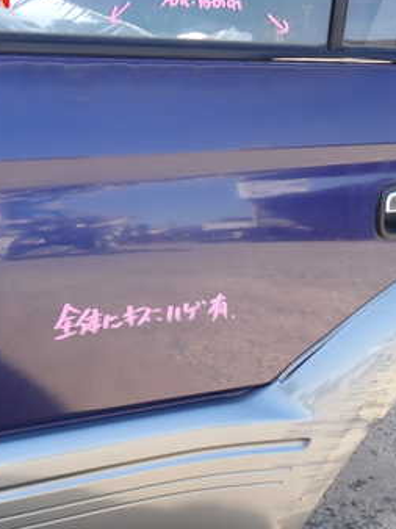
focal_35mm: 64
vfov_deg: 30.2
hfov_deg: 22.9
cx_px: 196
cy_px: 330
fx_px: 977
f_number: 3.5
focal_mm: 6.37
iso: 100
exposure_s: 1/100
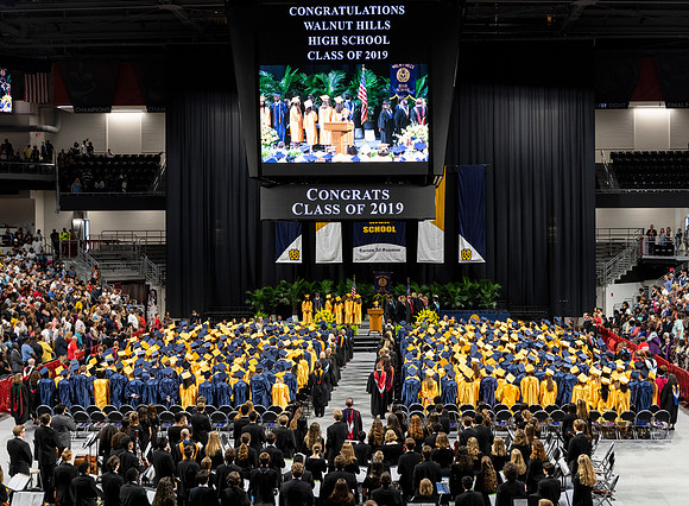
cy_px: 239
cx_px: 392
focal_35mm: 48
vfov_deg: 29.7
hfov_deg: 39.6
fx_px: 954
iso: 1000
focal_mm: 40
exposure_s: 1/100
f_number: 3.5
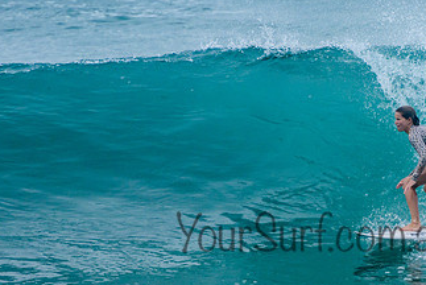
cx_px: 383
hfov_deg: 2.1
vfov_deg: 1.4
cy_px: 174
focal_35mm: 988
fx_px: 11702
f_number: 6.3
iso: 500
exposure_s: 1/2000
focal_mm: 400
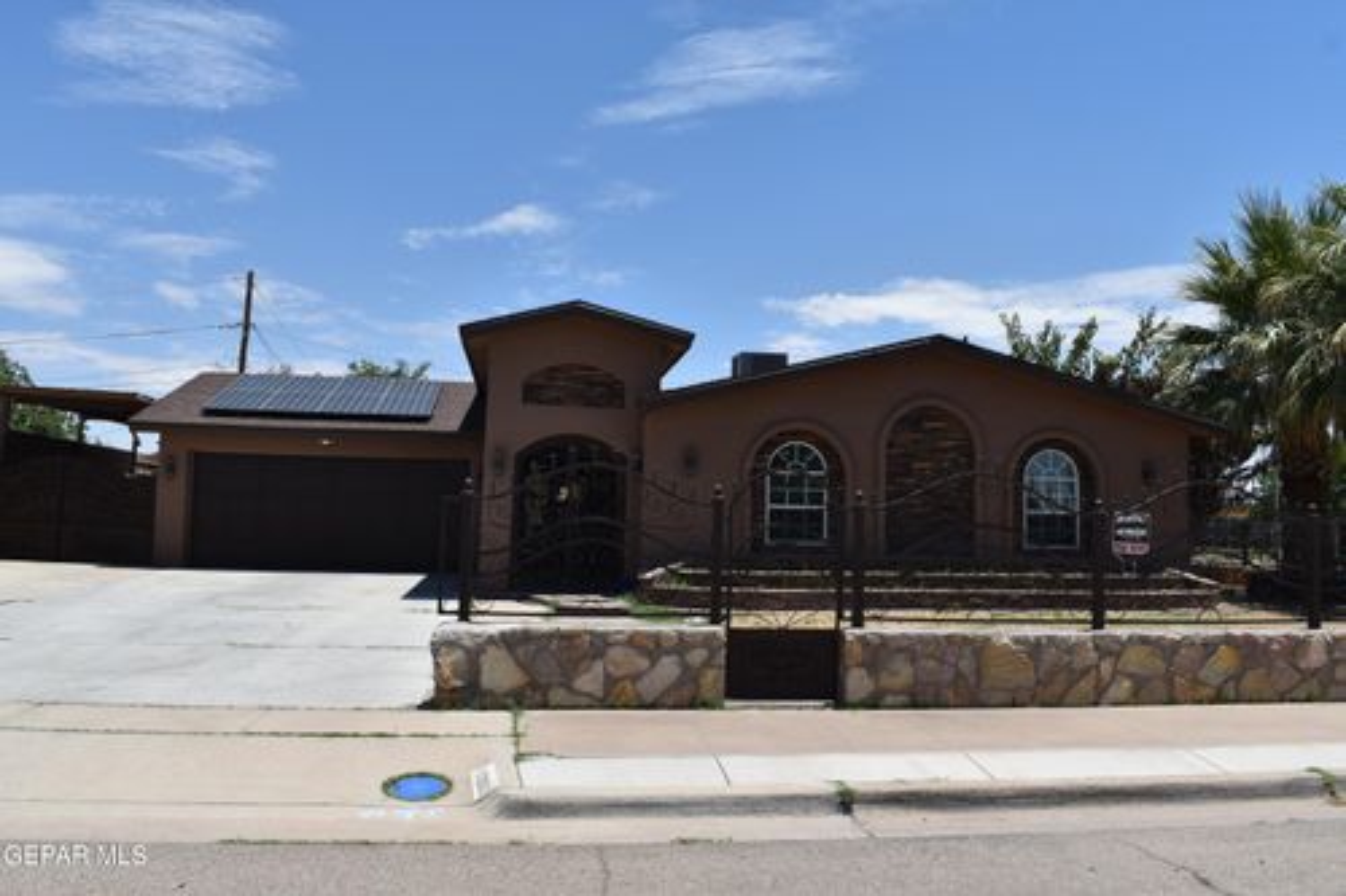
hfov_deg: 61.9
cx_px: 673
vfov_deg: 43.6
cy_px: 448
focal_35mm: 30
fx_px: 1121
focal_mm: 20
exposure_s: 1/320
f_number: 9
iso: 100
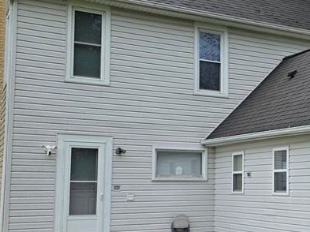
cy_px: 152
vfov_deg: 24.3
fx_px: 537
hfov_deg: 30.6
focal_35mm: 60
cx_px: 288
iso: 80
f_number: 1.7
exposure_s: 1/1915
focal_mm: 6.3
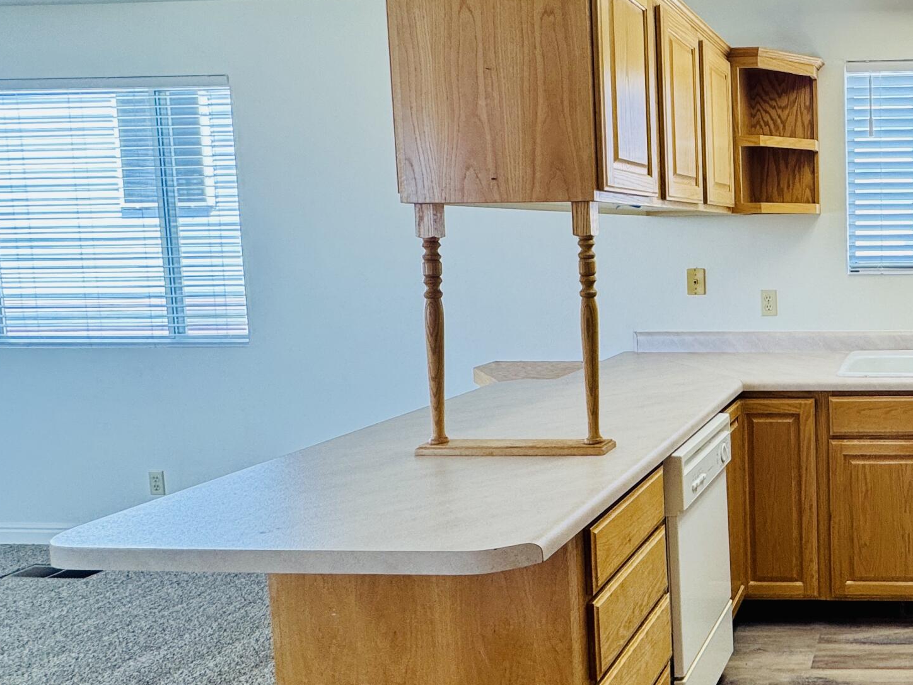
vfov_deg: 48.1
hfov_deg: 50.8
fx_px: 765
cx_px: 897
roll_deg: +0.5
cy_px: 291
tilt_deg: -5.0
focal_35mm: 29
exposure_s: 1/120
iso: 100
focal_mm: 2.22
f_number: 2.2
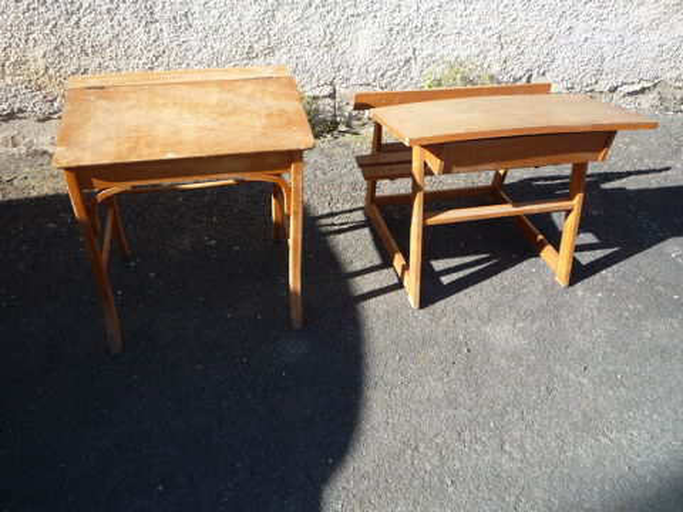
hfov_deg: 60.0
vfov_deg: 46.8
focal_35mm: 30
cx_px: 342
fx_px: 592
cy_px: 256
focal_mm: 5.2
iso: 100
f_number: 4
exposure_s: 1/250
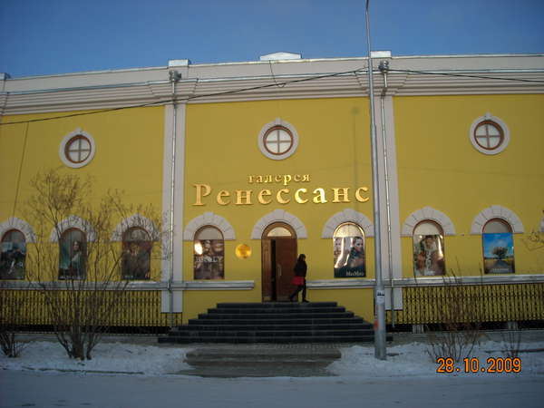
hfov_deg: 52.6
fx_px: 550
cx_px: 272
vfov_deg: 40.7
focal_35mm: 35
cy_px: 204
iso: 64
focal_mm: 5.7
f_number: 5.6
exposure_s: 1/218
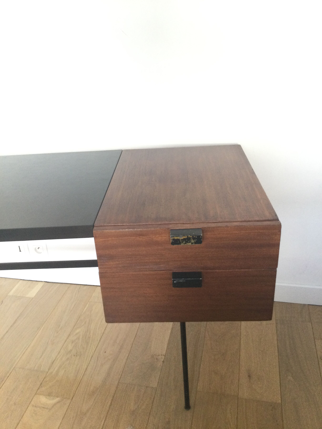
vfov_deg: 58.4
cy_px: 214
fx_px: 384
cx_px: 161
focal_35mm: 31
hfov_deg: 45.4
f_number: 2.4
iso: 160
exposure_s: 1/33
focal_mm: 3.3
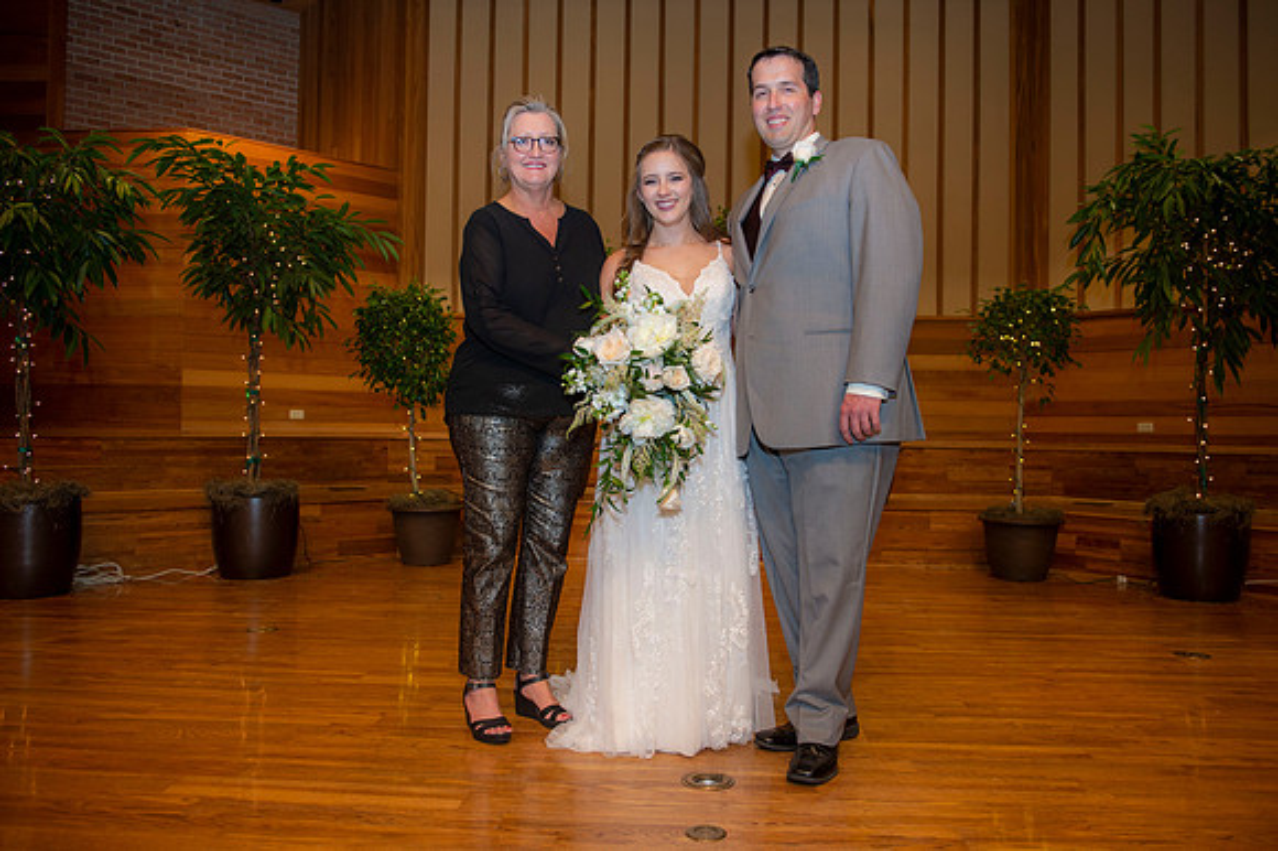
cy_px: 426
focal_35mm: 28
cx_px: 639
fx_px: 993
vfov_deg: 46.4
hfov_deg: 65.5
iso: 800
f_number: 3.5
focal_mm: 28
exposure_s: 1/160
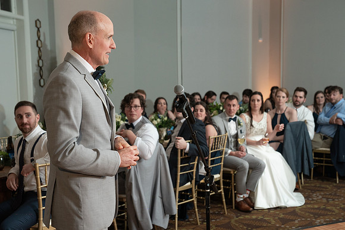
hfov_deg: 36.9
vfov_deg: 25.1
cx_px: 155
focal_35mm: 54
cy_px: 127
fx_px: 517
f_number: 5
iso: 2000
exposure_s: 1/200
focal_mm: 49
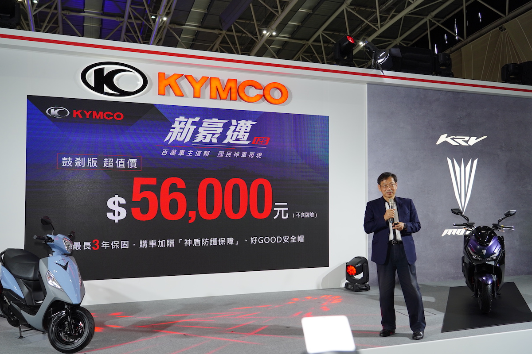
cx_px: 250
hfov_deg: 58.7
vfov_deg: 41.1
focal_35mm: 32
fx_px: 473
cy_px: 183
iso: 500
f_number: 4.5
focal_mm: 30
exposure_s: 1/125
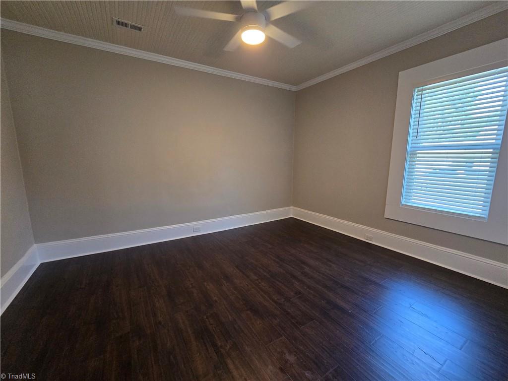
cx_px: 254
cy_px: 190
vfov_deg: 89.9
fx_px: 191
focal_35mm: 13
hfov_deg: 106.2
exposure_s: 1/60
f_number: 2.2
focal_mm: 2.2
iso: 320
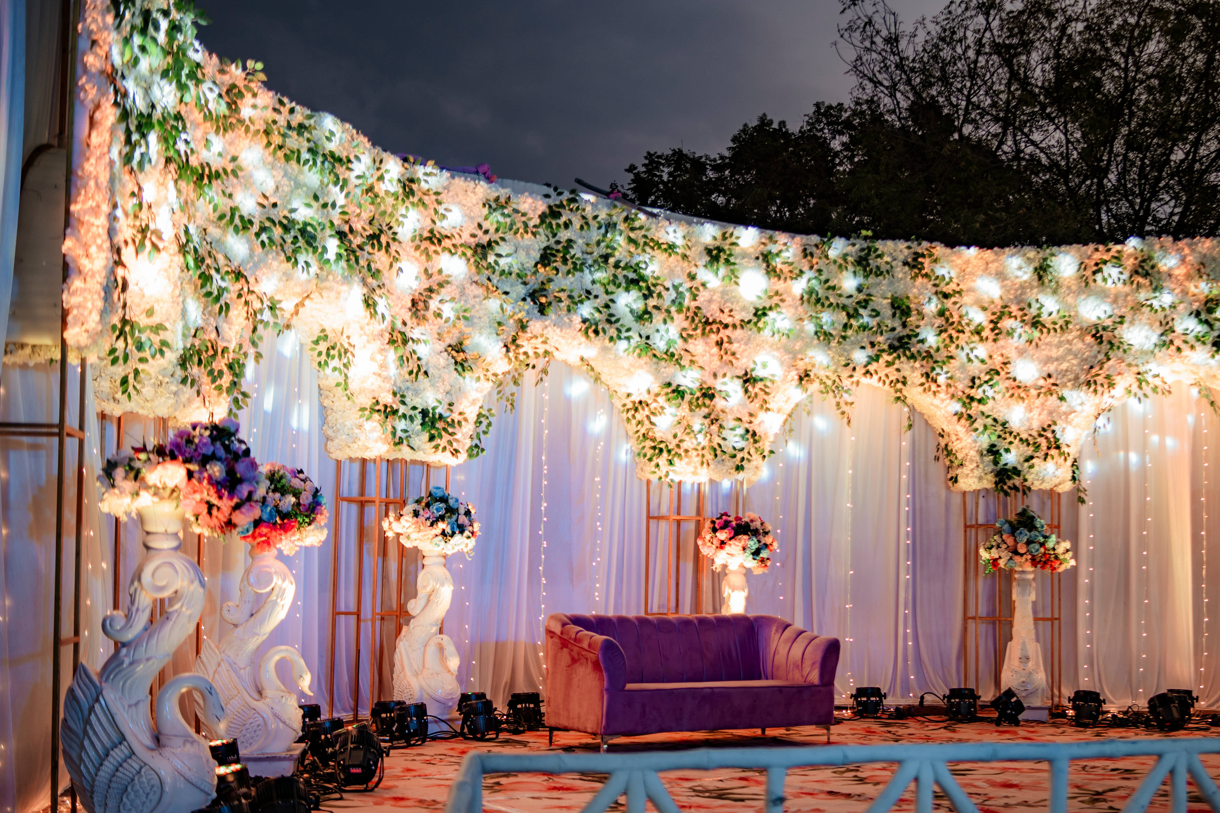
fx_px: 1491
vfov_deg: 30.4
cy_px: 491
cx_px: 755
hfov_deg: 44.2
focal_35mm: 44
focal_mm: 35
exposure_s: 1/200
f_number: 1.4
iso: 125
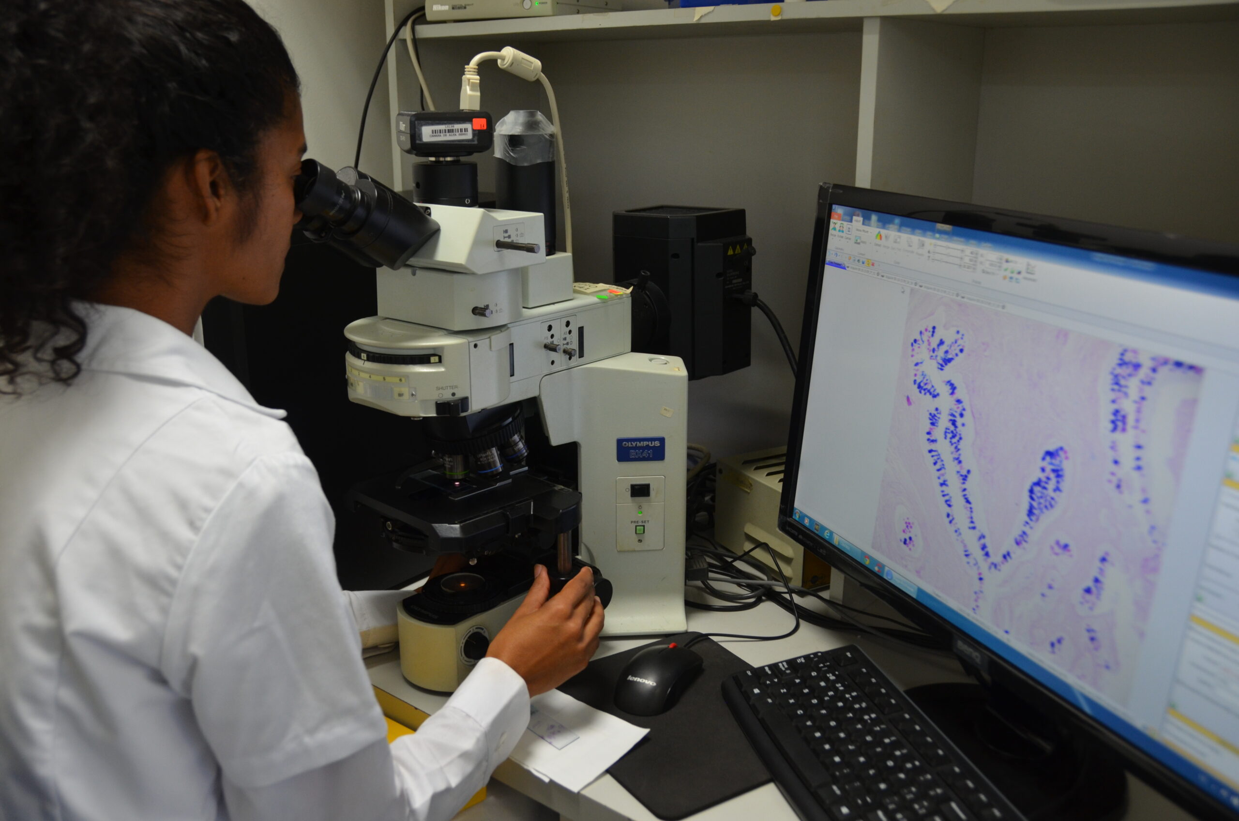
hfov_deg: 57.3
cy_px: 410
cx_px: 620
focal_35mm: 33
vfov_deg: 39.8
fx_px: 1133
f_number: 4
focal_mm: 22
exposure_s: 1/60
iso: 500
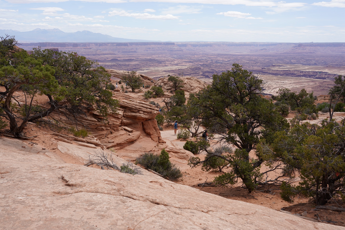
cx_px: 172
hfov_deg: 54.4
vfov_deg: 37.9
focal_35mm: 35
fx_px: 335
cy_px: 115
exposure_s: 1/100
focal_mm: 35
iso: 100
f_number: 14
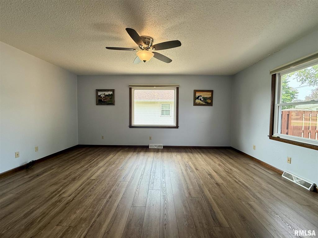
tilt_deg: -3.3
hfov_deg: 102.1
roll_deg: -1.4
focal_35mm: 14
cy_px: 119
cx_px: 159
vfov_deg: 85.6
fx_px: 129
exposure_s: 1/120
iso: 100
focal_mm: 2.22
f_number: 2.2
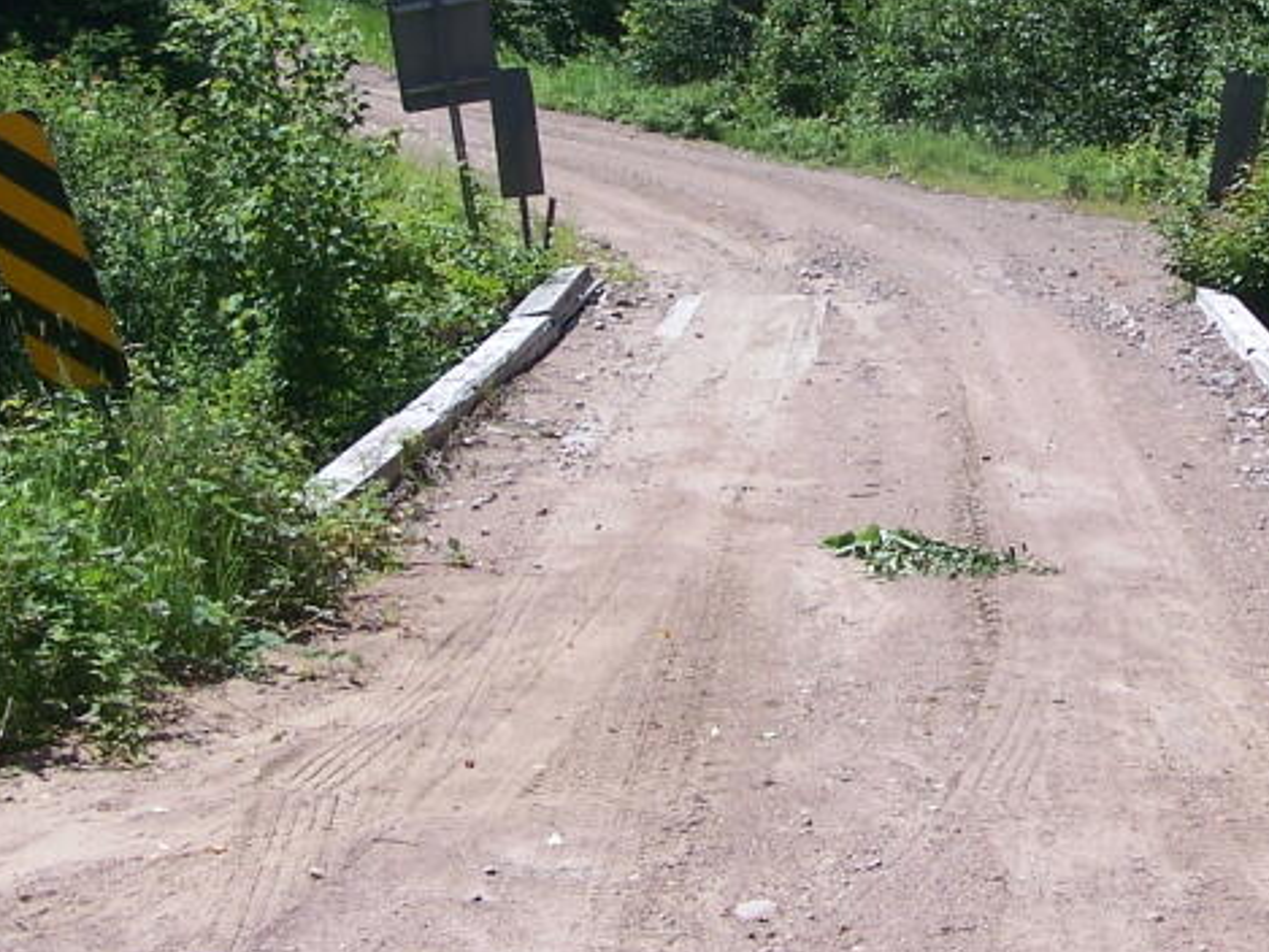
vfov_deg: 17.6
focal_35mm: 83
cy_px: 184
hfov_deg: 23.2
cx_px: 1009
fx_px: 3044
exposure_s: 1/800
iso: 80
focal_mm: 6.3
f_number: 4
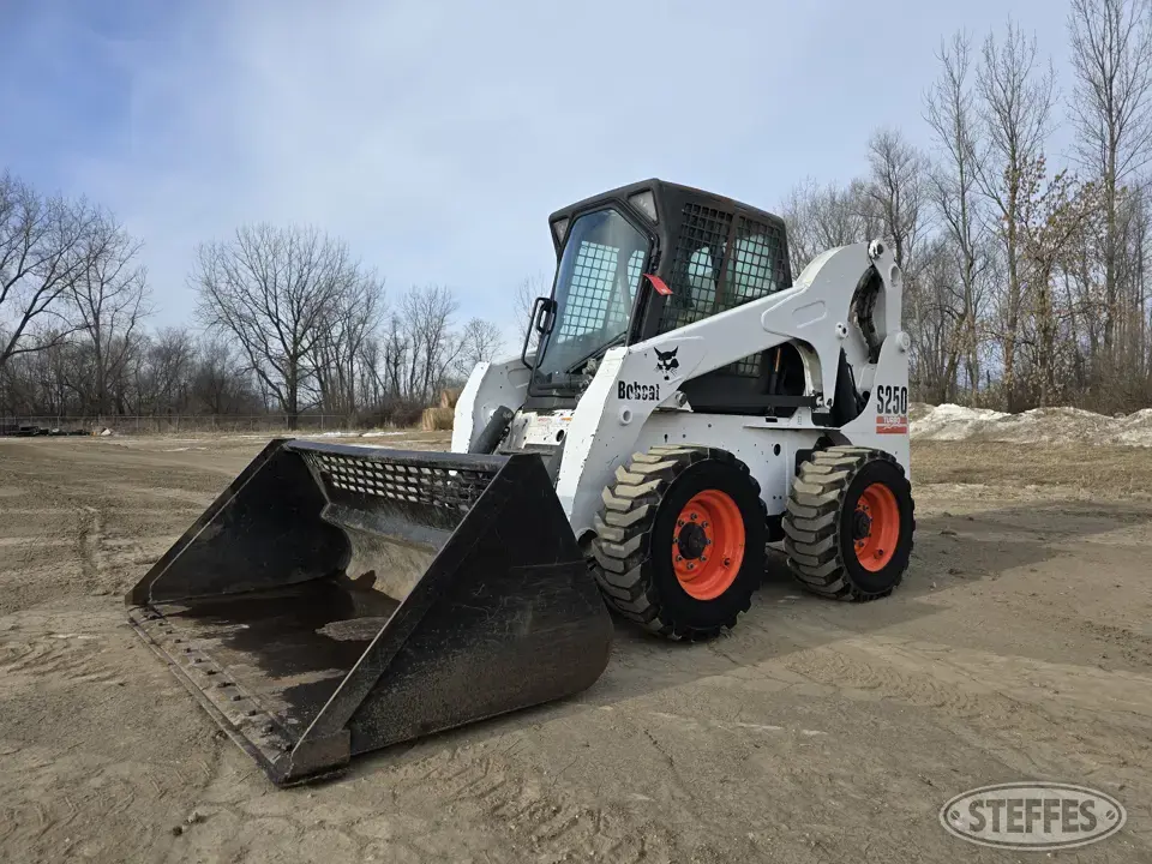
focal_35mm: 23
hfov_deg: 73.9
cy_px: 432
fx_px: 765
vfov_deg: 58.9
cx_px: 576
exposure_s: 1/556
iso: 12
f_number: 1.7
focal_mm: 6.3
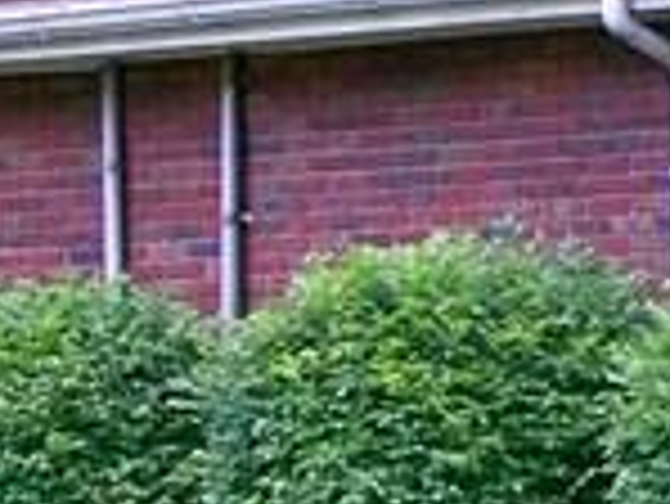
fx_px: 7845
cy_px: -50
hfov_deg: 4.7
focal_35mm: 405
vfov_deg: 3.7
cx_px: 1853
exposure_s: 1/30
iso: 160
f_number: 4
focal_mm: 10.5
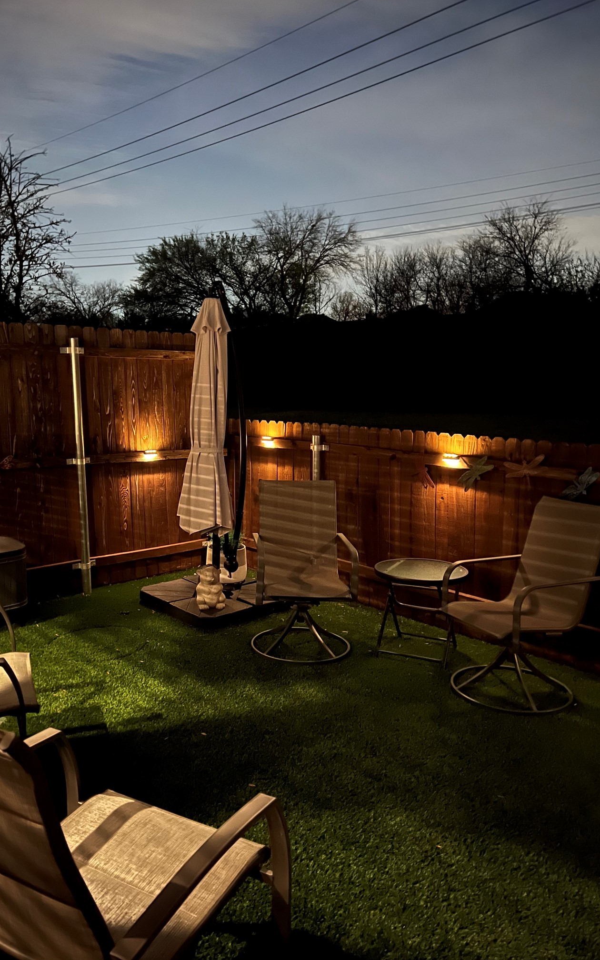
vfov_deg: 66.5
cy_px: 486
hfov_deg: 44.4
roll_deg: +1.7
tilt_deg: -9.6
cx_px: 251
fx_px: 733
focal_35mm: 28
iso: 2000
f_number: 1.5
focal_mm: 5.7
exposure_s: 1/5
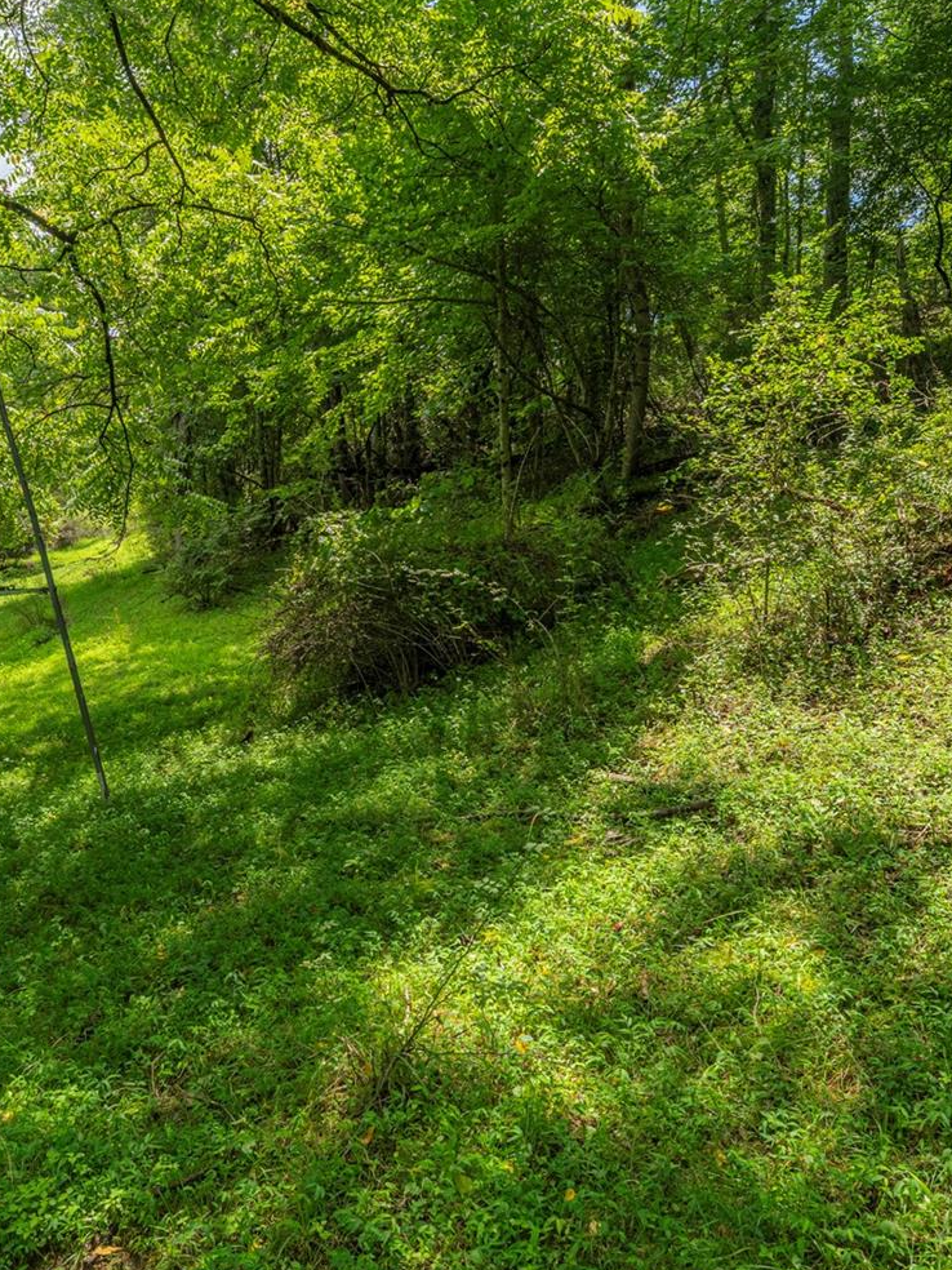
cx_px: 357
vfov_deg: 63.2
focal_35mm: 28
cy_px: 554
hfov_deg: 49.3
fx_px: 1027
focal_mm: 14
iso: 320
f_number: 8
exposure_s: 1/1600
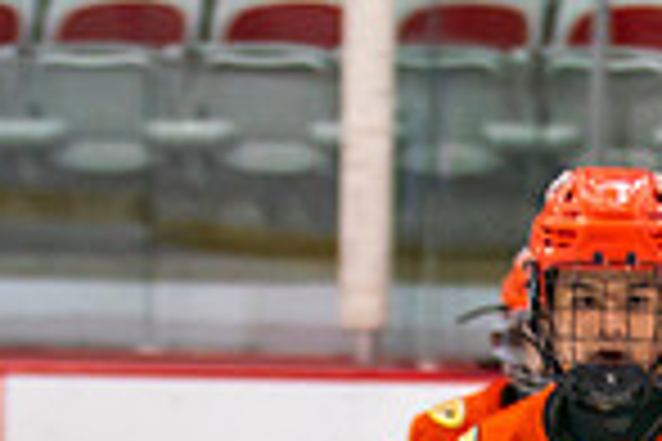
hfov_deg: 3.2
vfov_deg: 2.1
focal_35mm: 649
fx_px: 11933
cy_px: 1272
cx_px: 748
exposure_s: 1/640
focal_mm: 105
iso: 800
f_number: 2.8
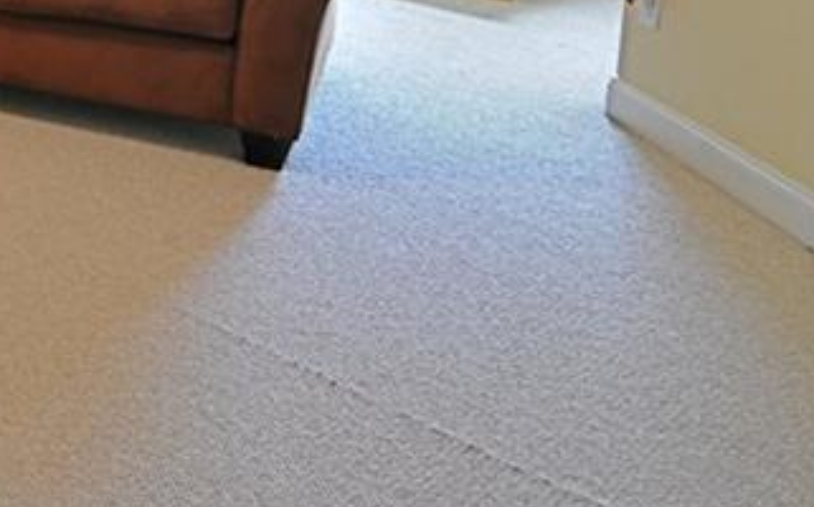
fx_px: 1189
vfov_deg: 20.7
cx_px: -396
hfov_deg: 27.1
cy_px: -245
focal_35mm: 54
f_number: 16
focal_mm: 11
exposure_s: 6
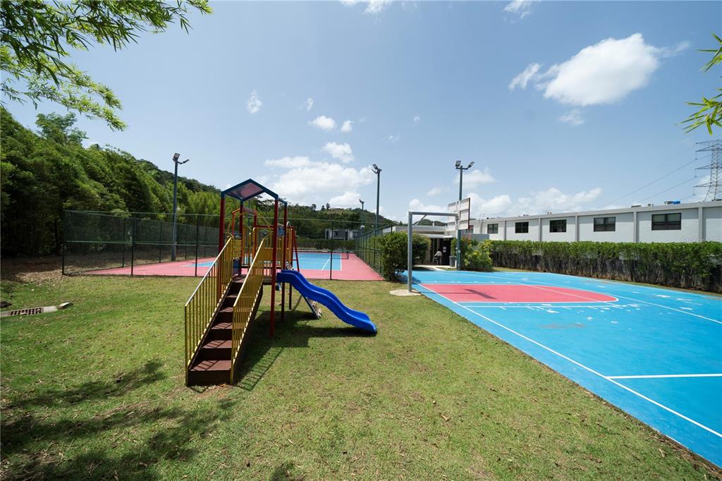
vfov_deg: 90.0
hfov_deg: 112.6
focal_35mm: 12
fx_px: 241
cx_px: 361
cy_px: 240
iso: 500
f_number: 5.6
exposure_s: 1/3200
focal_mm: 12
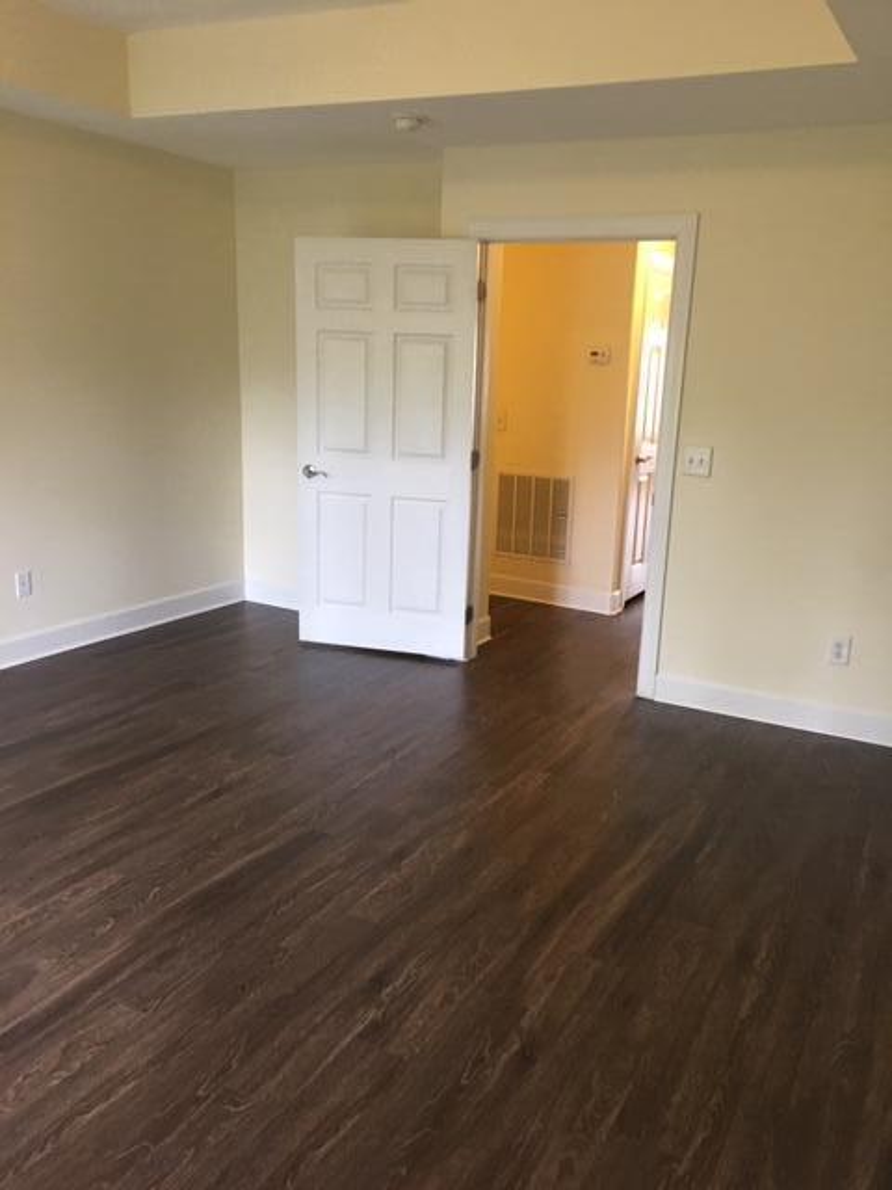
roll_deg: -2.6
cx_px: 446
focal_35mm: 29
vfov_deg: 61.7
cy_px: 595
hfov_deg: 48.2
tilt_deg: -11.4
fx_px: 996
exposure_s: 1/15
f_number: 2.2
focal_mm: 4.15
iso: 64
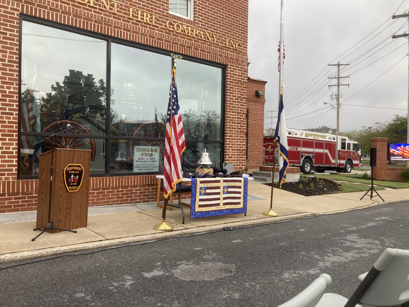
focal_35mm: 28
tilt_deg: -0.3
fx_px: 331
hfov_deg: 63.4
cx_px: 204
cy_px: 154
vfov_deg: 49.7
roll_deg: -0.4
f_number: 1.8
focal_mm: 3.99
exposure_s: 1/121
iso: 25
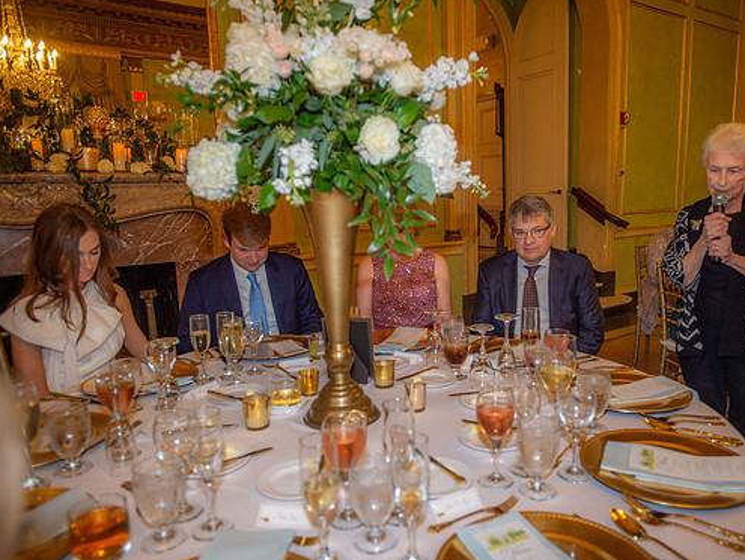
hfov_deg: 65.0
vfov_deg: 51.4
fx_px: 582
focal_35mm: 27
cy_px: 283
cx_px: 420
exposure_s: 1/80
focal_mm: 24
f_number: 2.8
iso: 1250
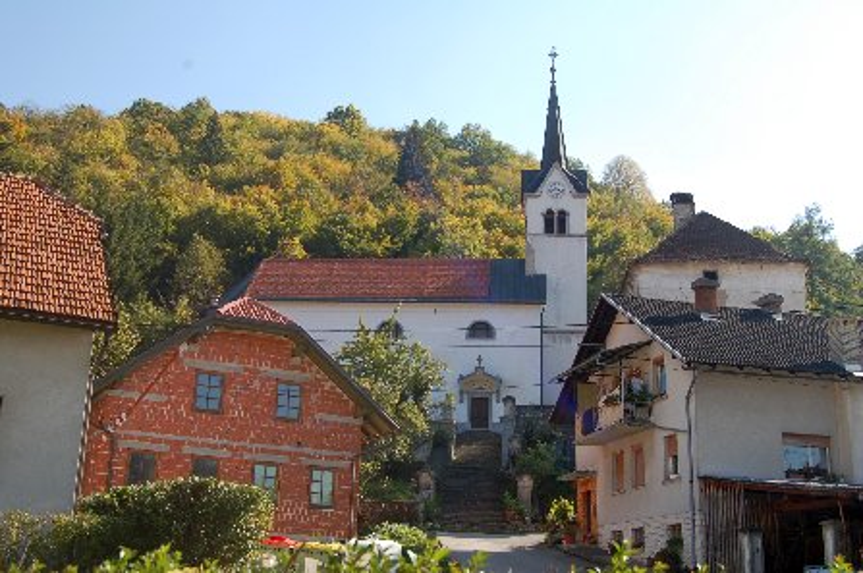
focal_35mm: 42
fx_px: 1006
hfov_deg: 46.4
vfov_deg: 31.8
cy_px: 286
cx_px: 432
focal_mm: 28
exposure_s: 1/250
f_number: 8
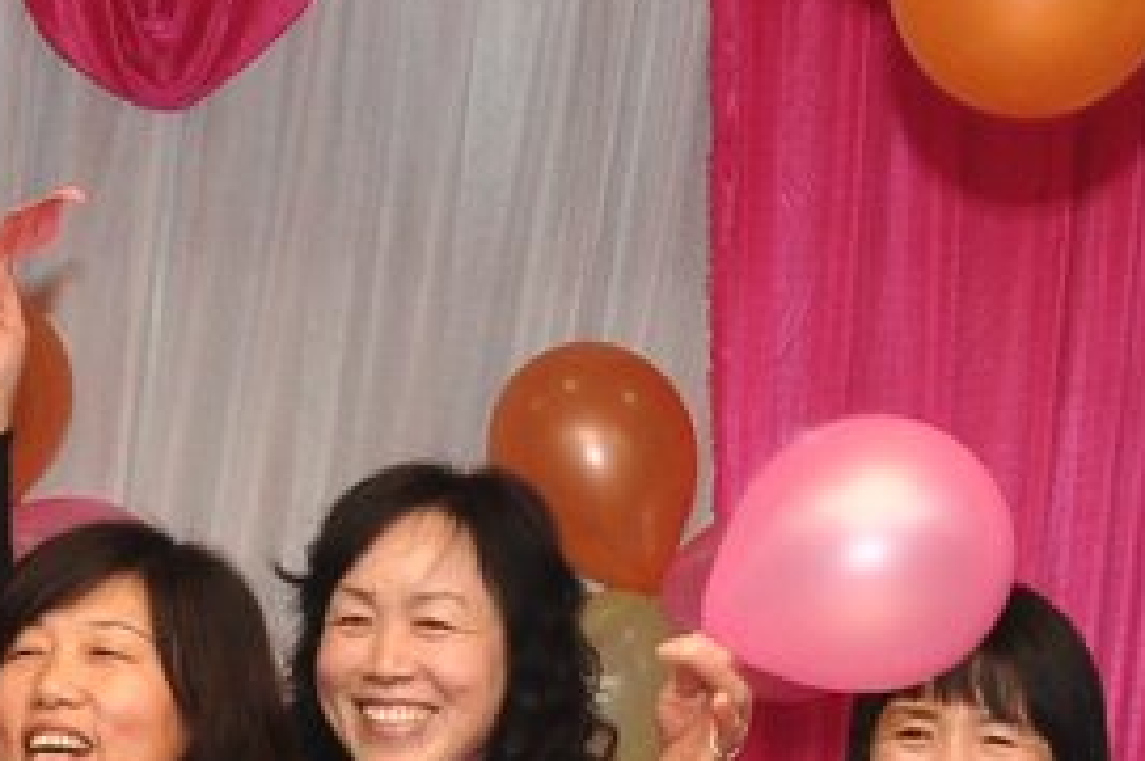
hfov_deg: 12.1
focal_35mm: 170
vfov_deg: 7.9
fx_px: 5400
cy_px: 1091
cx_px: 613
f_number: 6.3
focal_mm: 24
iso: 800
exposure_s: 1/60
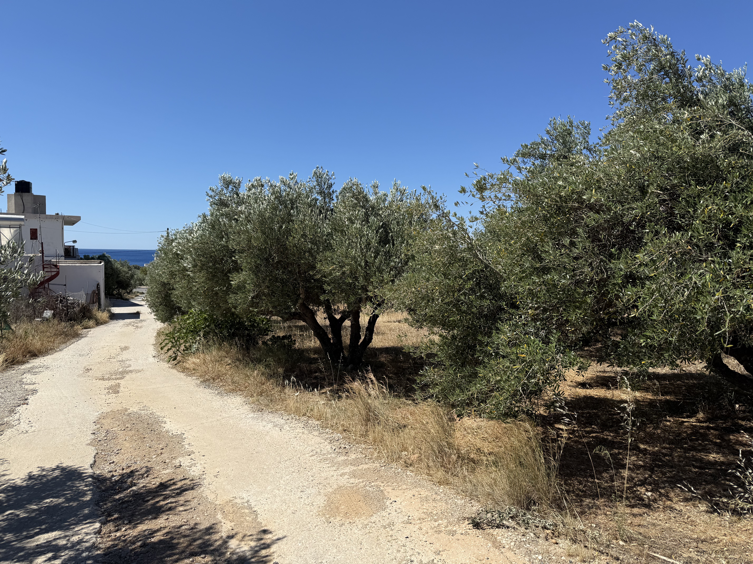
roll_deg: -0.8
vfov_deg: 56.8
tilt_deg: -2.0
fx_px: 522
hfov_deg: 71.6
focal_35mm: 24
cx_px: 376
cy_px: 282
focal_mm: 6.76
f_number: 1.78
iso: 80
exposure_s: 1/5714
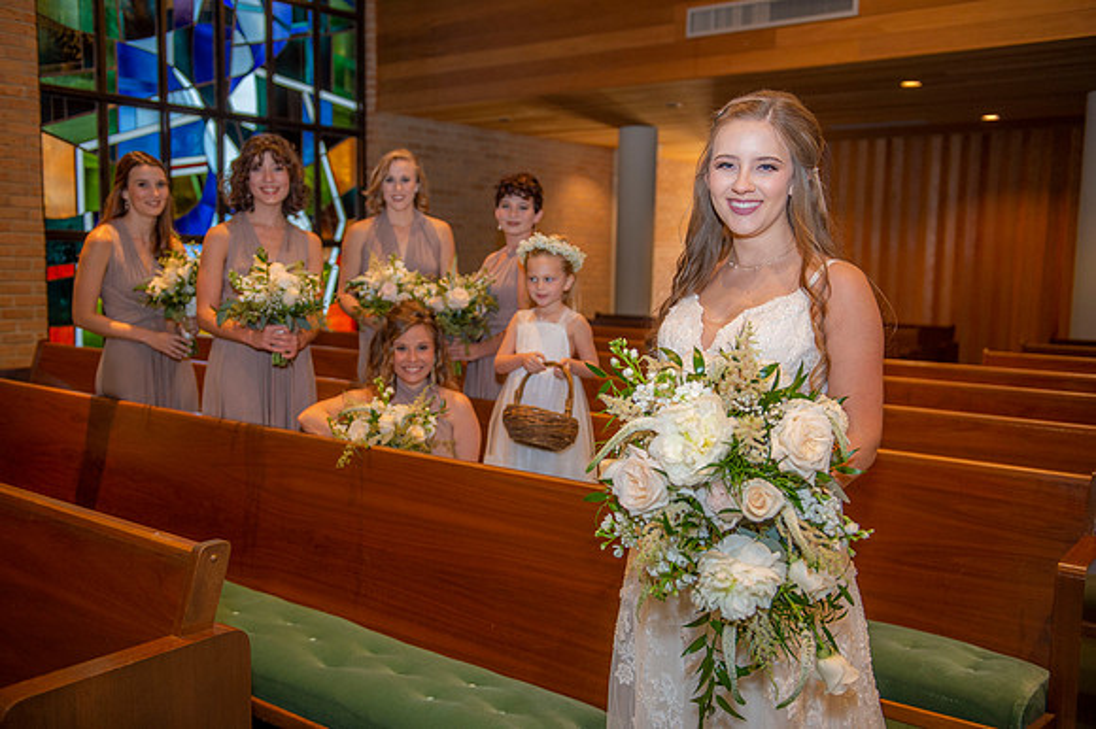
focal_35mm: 34
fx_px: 1034
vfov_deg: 38.8
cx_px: 548
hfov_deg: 55.8
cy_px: 364
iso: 1250
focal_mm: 34
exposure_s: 1/100
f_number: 3.2
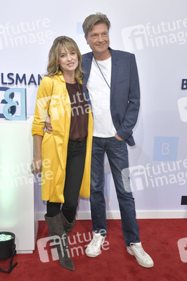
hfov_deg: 41.0
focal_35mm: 32
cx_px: 94
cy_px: 140
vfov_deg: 58.8
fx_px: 250
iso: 320
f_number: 7.1
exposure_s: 1/160
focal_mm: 32
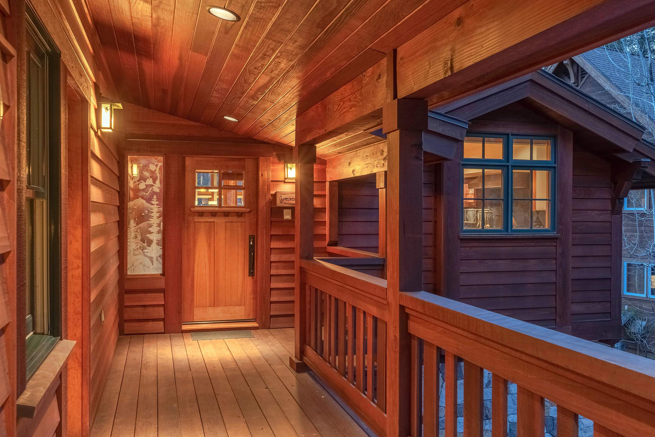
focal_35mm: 34
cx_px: 329
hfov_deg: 55.8
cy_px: 217
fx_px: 619
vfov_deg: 38.9
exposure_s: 1/20
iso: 1000
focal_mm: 30
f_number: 11
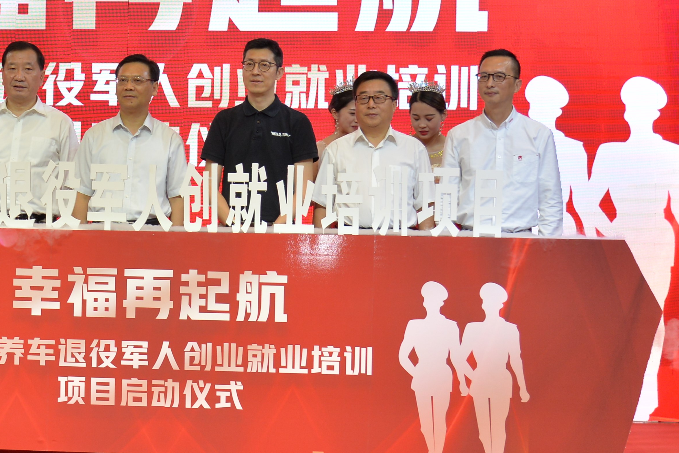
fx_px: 1038
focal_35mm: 55
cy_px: 114
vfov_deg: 24.4
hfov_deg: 35.1
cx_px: 133
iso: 500
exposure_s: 1/125
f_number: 4.5
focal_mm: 32
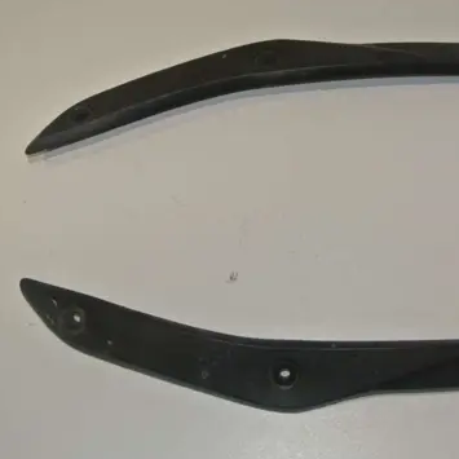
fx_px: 870
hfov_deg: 29.3
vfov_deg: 29.6
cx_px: 306
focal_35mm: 58
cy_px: 229
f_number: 4.5
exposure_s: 1/60
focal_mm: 16.9
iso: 200
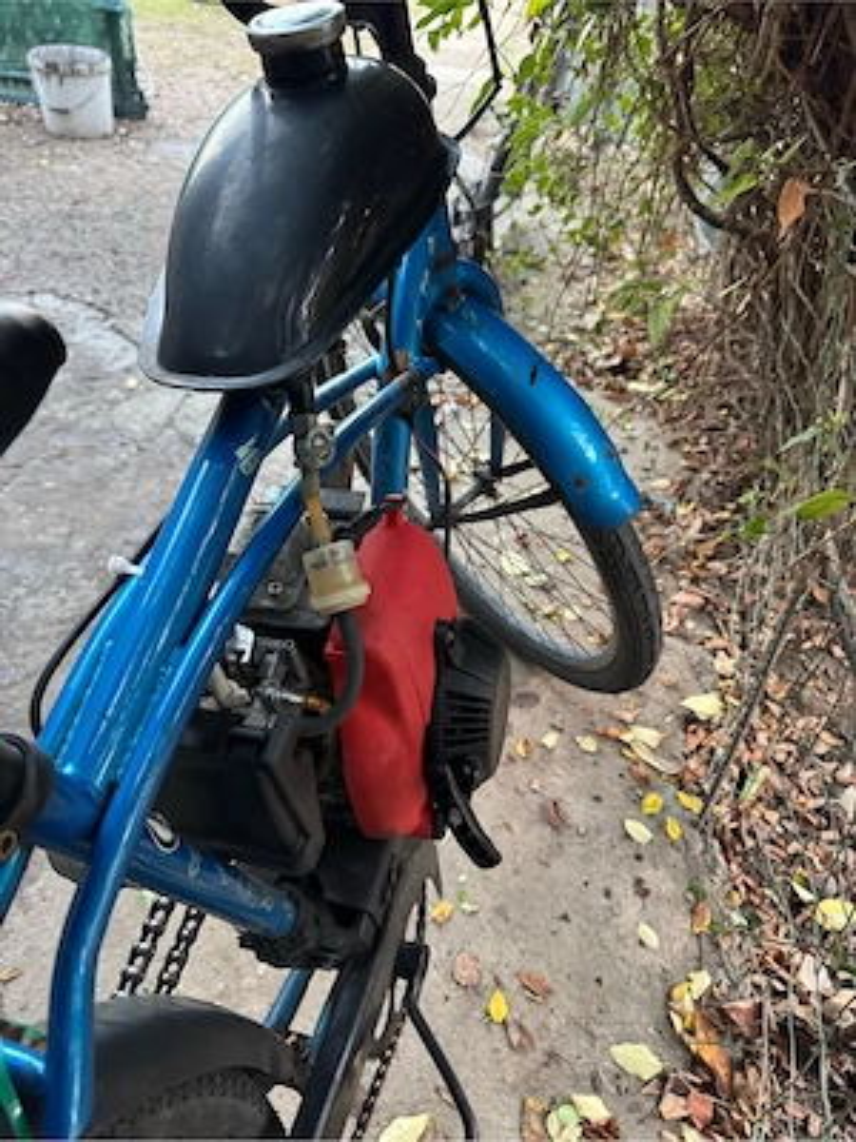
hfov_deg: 56.8
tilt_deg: -37.3
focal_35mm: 24
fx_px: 791
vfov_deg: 71.6
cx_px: 428
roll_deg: -7.6
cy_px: 571
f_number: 1.78
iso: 640
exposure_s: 1/60
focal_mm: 6.76
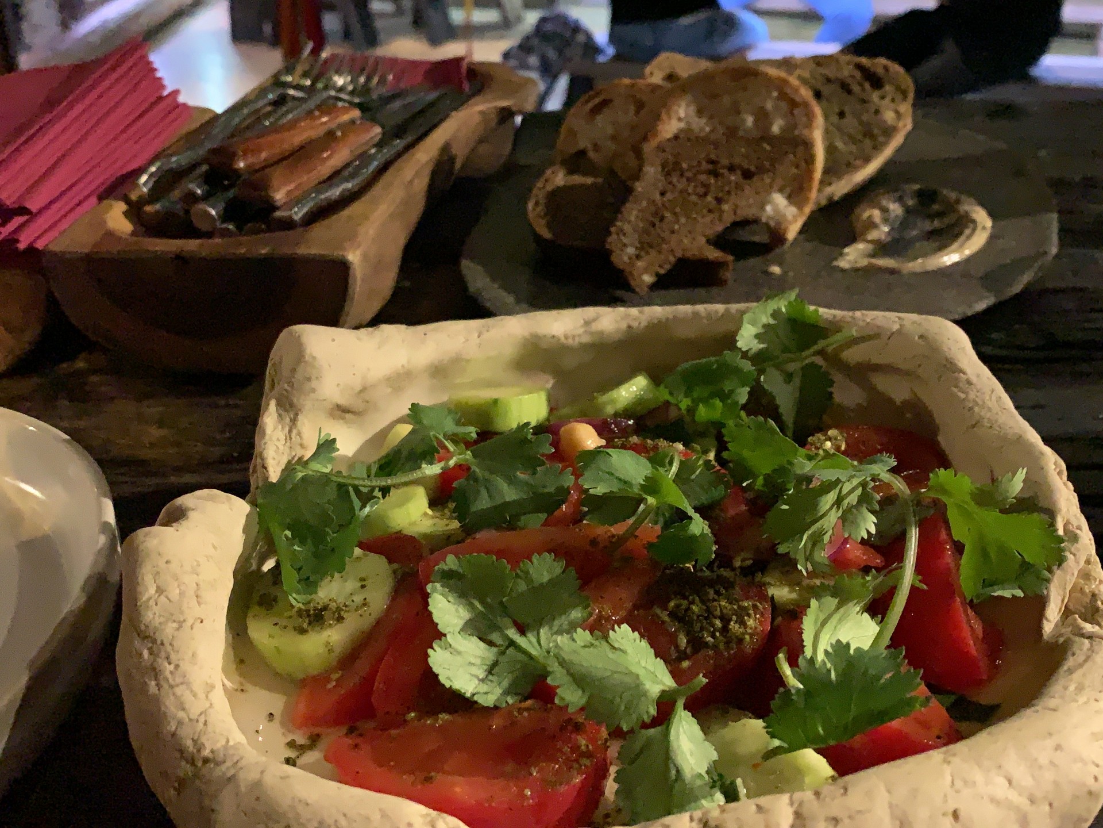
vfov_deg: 46.8
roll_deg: +2.7
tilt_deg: -28.4
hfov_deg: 60.0
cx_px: 552
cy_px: 414
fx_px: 956
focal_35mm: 30
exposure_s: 1/50
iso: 1250
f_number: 1.8
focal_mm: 4.25
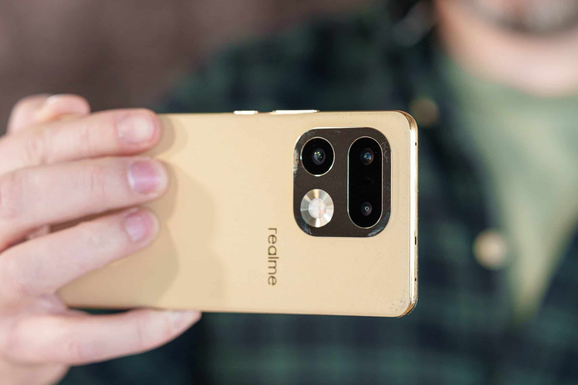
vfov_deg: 16.1
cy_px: 192
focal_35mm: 85
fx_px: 1364
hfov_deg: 23.9
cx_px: 289
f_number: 2.8
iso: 1000
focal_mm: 85
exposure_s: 1/125
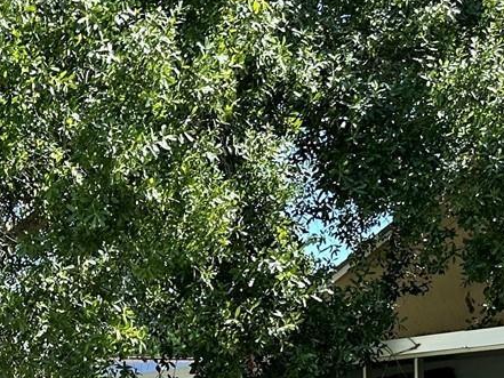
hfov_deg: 21.7
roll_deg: +1.5
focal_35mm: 87
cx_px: -2
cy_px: 461
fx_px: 1267
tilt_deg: -0.5
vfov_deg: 16.3
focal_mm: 6.86
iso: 80
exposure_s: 1/1473
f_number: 1.78
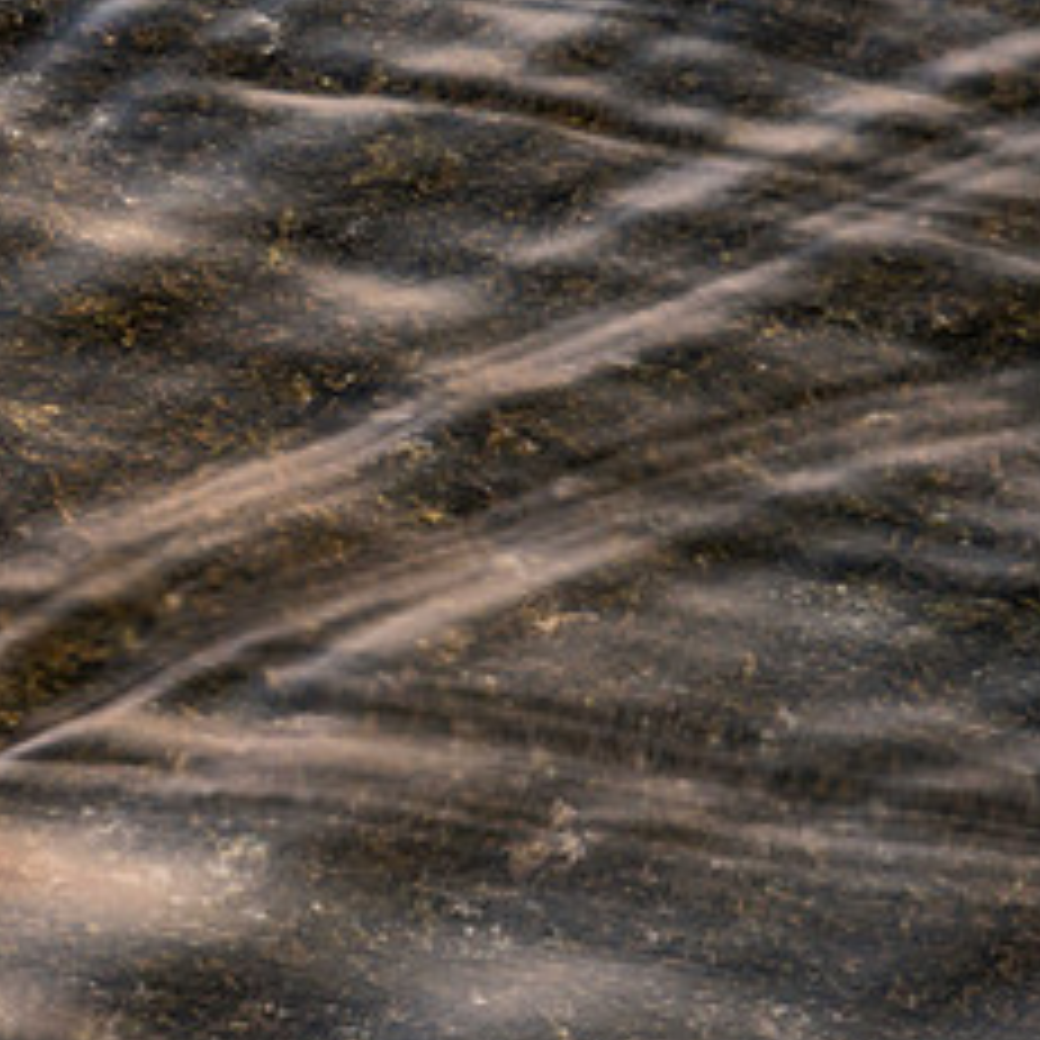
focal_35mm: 941
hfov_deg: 1.9
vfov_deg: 1.9
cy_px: 528
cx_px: -269
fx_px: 31985
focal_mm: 300
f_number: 16
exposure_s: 1.6
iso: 64
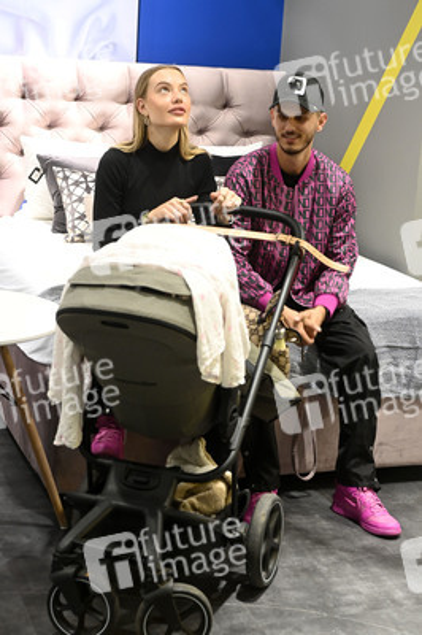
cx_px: 211
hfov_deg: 19.4
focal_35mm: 70
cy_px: 318
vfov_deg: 28.9
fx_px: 1233
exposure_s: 1/80
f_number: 5.6
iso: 8000
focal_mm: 70
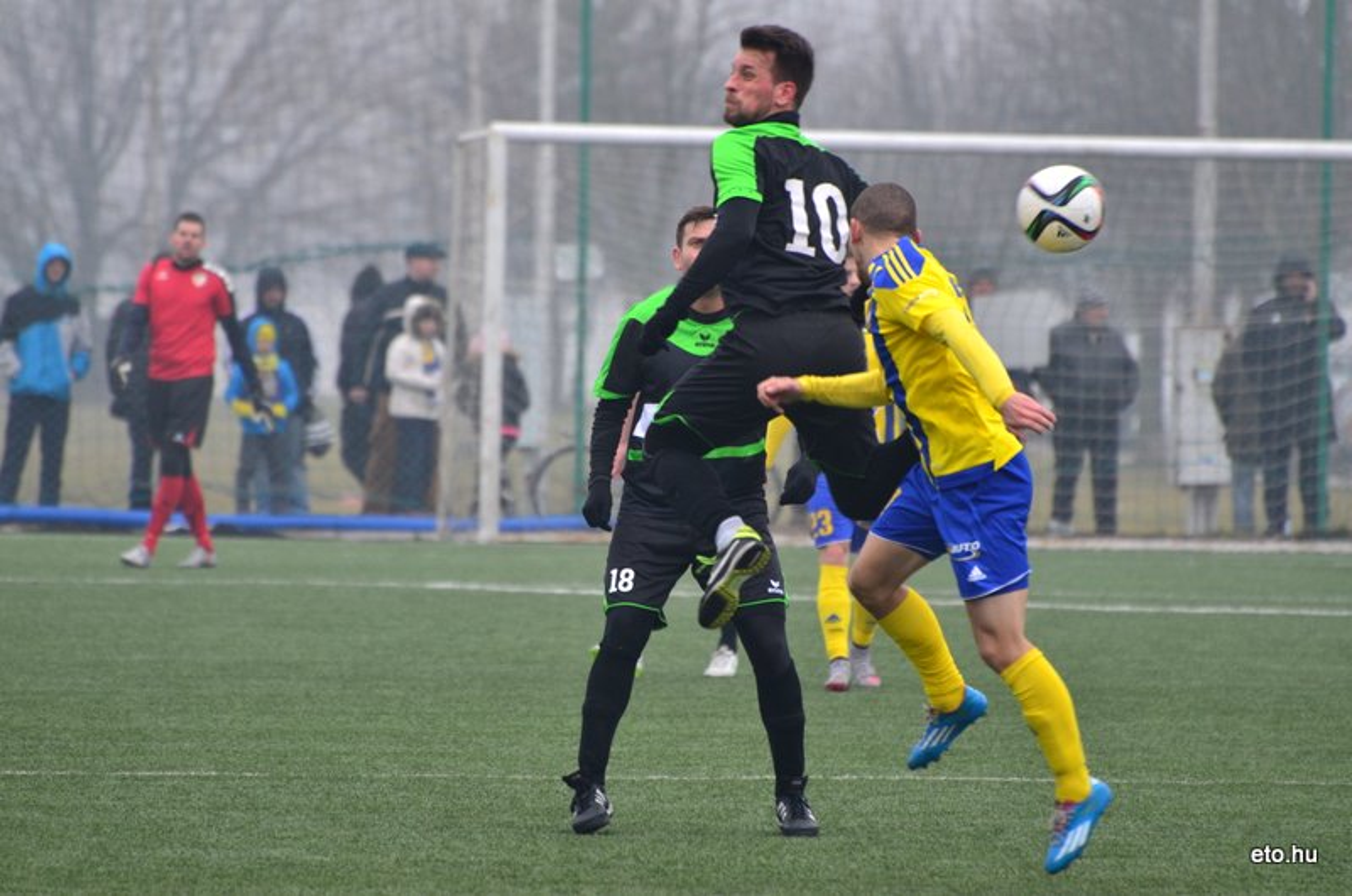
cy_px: 448
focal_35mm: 450
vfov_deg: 3.0
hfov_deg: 4.6
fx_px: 16866
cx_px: 676
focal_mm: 300
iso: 400
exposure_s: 1/400
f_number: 5.6
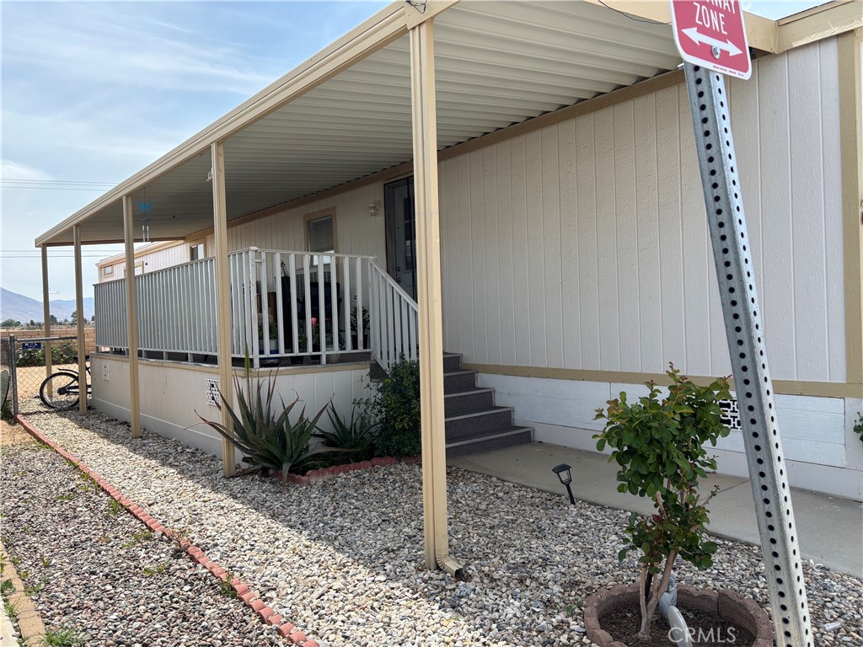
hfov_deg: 67.3
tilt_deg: -1.2
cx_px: 432
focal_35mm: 26
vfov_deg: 53.1
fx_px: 648
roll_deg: +2.6
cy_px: 324
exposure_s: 1/1845
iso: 50
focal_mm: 5.96
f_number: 1.6
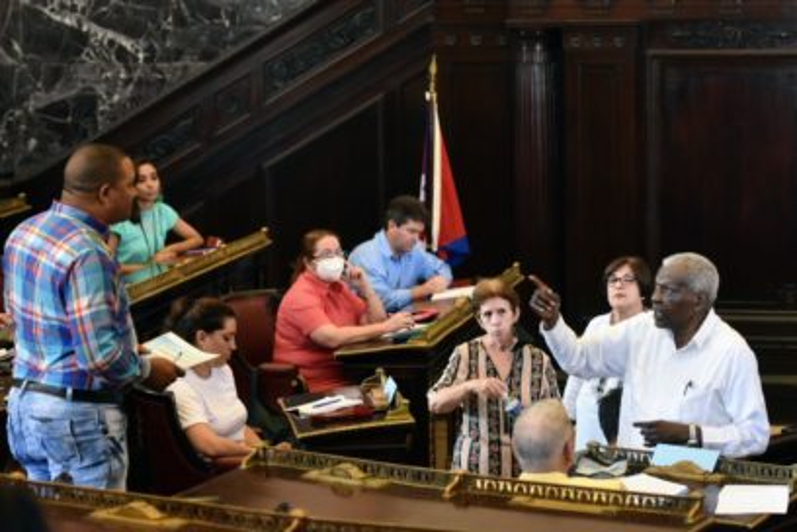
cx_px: 398
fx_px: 2324
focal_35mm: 105
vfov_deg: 13.0
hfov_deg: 19.5
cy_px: 266
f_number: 2.8
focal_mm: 70
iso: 800
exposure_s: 1/60
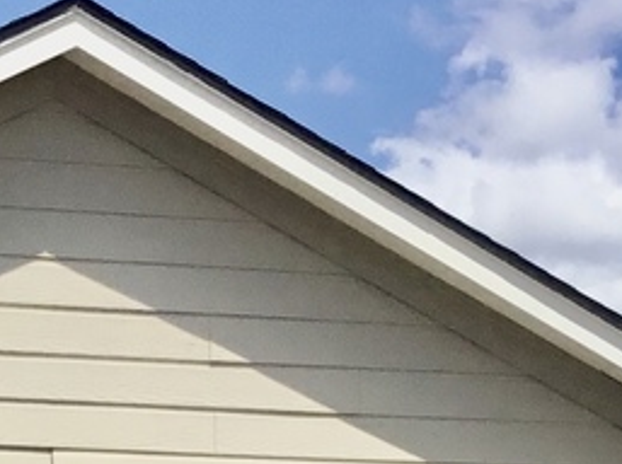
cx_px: 36
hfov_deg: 11.3
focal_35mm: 174
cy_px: 950
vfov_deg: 8.1
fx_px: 3122
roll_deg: +0.2
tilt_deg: -0.7
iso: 25
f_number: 2.4
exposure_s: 1/1942
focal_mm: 3.3
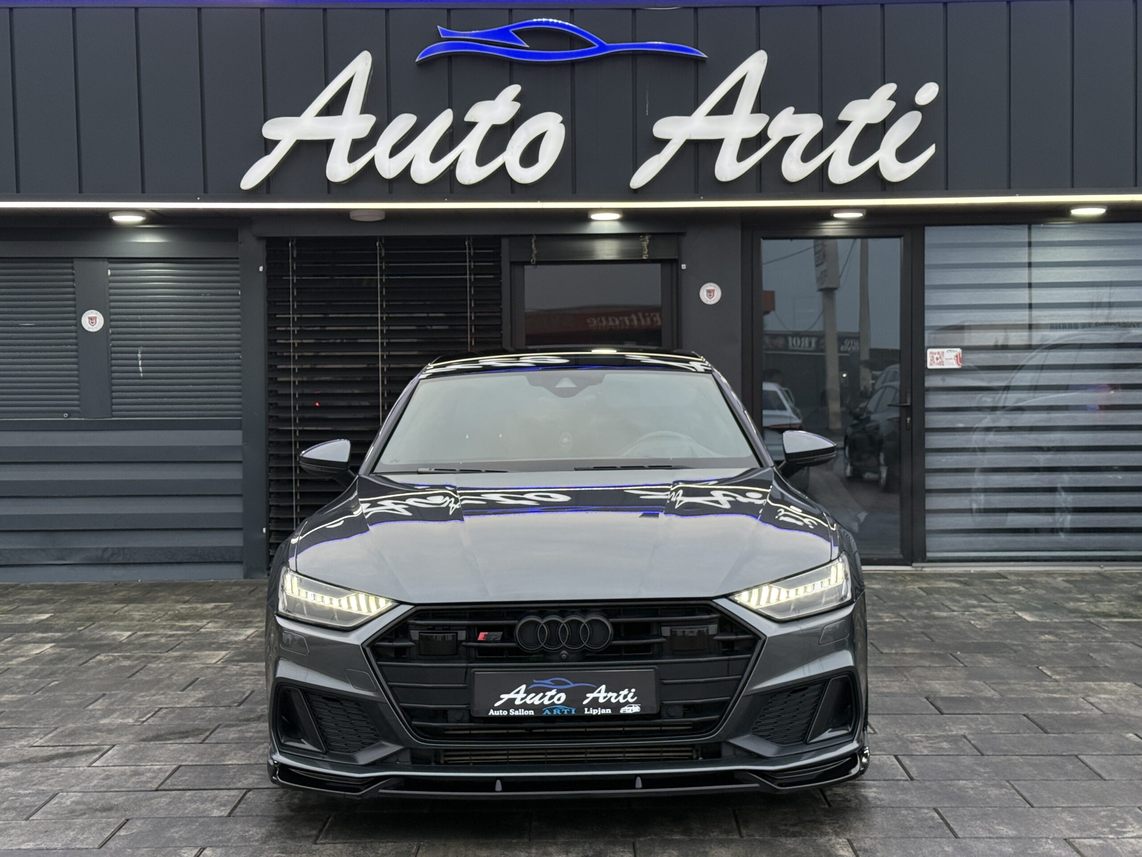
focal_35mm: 48
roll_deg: +0.4
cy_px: 428
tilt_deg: -1.4
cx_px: 571
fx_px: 1584
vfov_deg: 30.3
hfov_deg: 39.7
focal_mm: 6.76
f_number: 1.78
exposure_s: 1/162
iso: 200
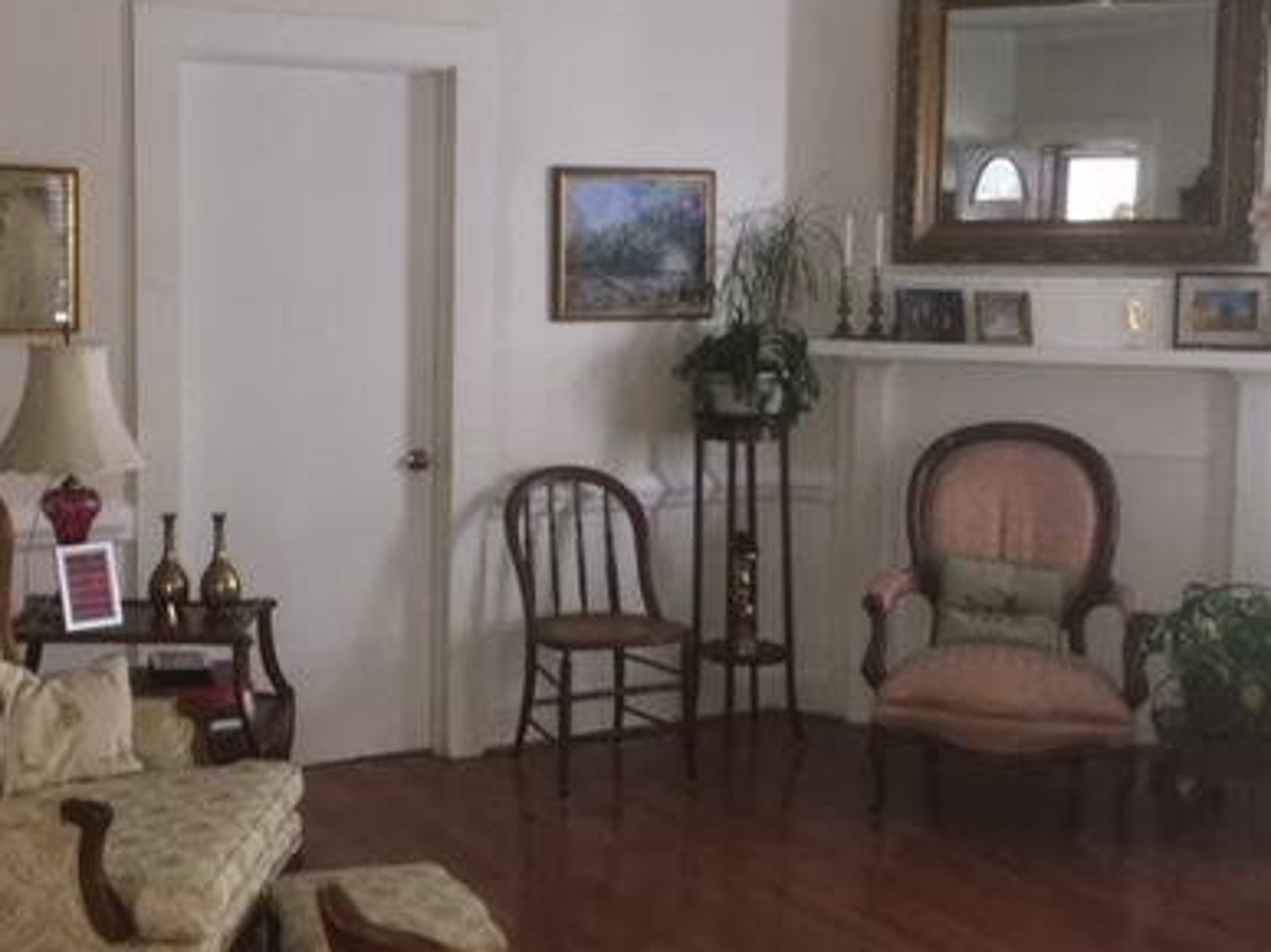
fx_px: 1762
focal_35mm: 48
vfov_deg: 30.2
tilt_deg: -5.9
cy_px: 433
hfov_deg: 39.5
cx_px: 493
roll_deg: -1.0
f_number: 2.2
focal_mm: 4.15
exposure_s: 1/16
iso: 125
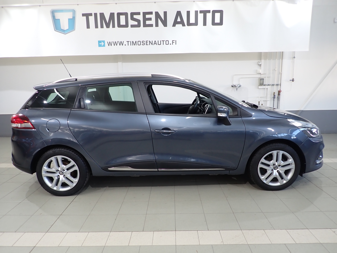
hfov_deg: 69.4
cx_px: 168
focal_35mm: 25
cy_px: 126
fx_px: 243
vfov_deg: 54.9
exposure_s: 1/60
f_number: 2
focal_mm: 4.5
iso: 160
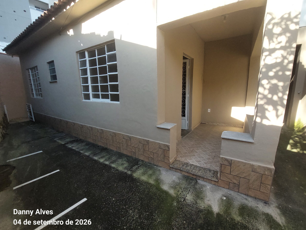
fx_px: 124
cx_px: 162
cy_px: 118
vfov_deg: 85.7
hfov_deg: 101.9
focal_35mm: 14
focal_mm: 1.74
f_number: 2.2
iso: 50
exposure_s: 1/280
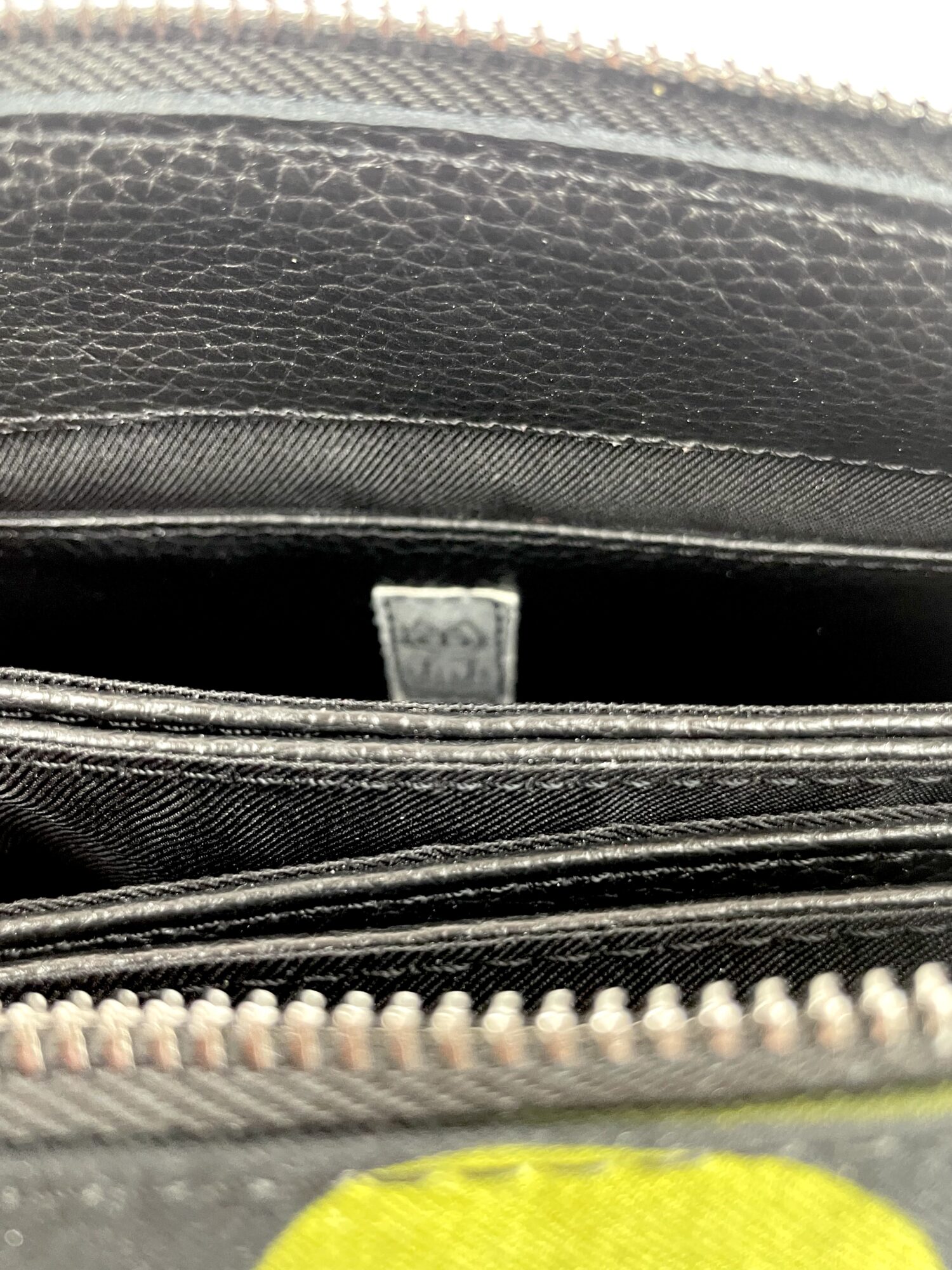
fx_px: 953
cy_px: 635
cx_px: 476
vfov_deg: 67.3
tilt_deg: -54.3
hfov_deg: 53.1
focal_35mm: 26
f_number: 1.6
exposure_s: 1/50
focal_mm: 4.2
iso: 250
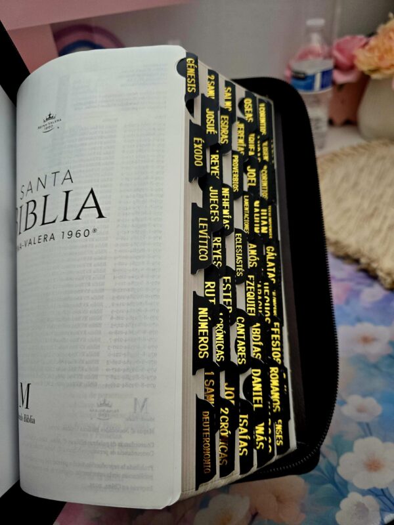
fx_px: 349
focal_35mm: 23
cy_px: 262
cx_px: 197
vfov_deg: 73.9
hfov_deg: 58.9
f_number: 1.7
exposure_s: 1/120
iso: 250
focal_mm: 6.3
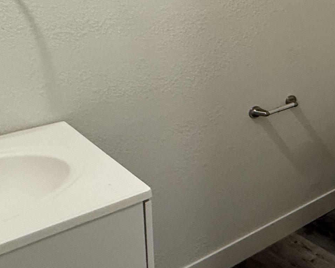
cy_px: -9
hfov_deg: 28.0
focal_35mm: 44
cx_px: 502
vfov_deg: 31.2
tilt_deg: -4.8
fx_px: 436
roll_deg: -0.3
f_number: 2.2
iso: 320
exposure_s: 1/120
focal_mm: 2.22
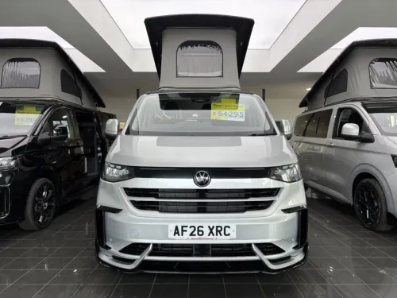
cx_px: 198
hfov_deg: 67.3
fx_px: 298
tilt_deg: -0.3
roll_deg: +0.2
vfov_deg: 53.1
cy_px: 149
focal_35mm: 26
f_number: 1.6
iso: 40
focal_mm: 5.96
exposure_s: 1/121
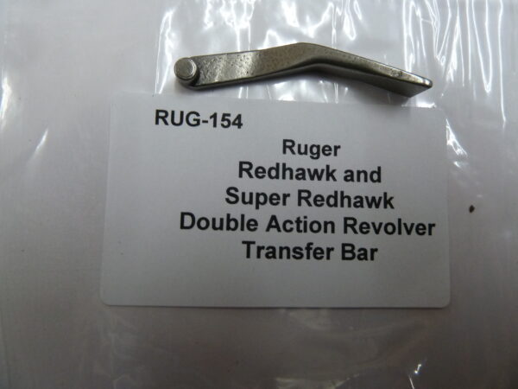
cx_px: 259
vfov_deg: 54.9
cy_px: 194
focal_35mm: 25
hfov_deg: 69.4
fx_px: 374
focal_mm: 4.1
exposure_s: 1/30
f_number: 3.3
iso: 250
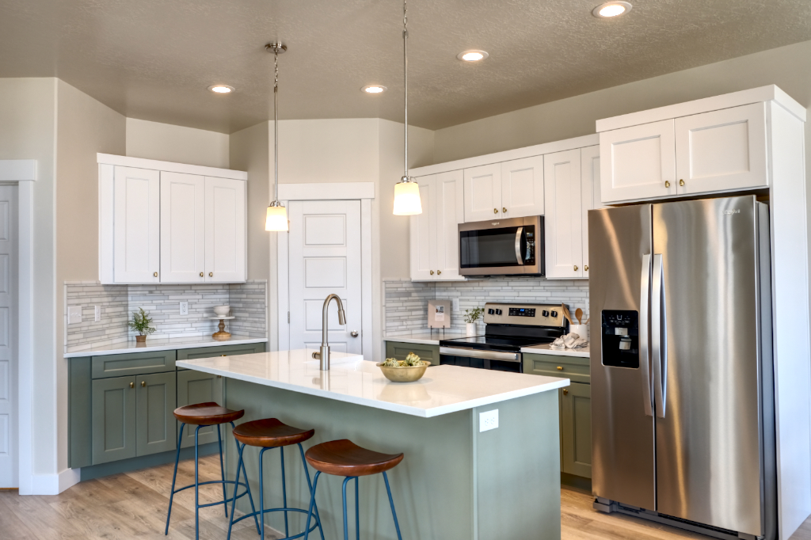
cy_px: 270
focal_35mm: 27
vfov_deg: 47.9
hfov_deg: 67.4
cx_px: 406
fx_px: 608
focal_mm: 18
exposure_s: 1/18
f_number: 7.1
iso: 400
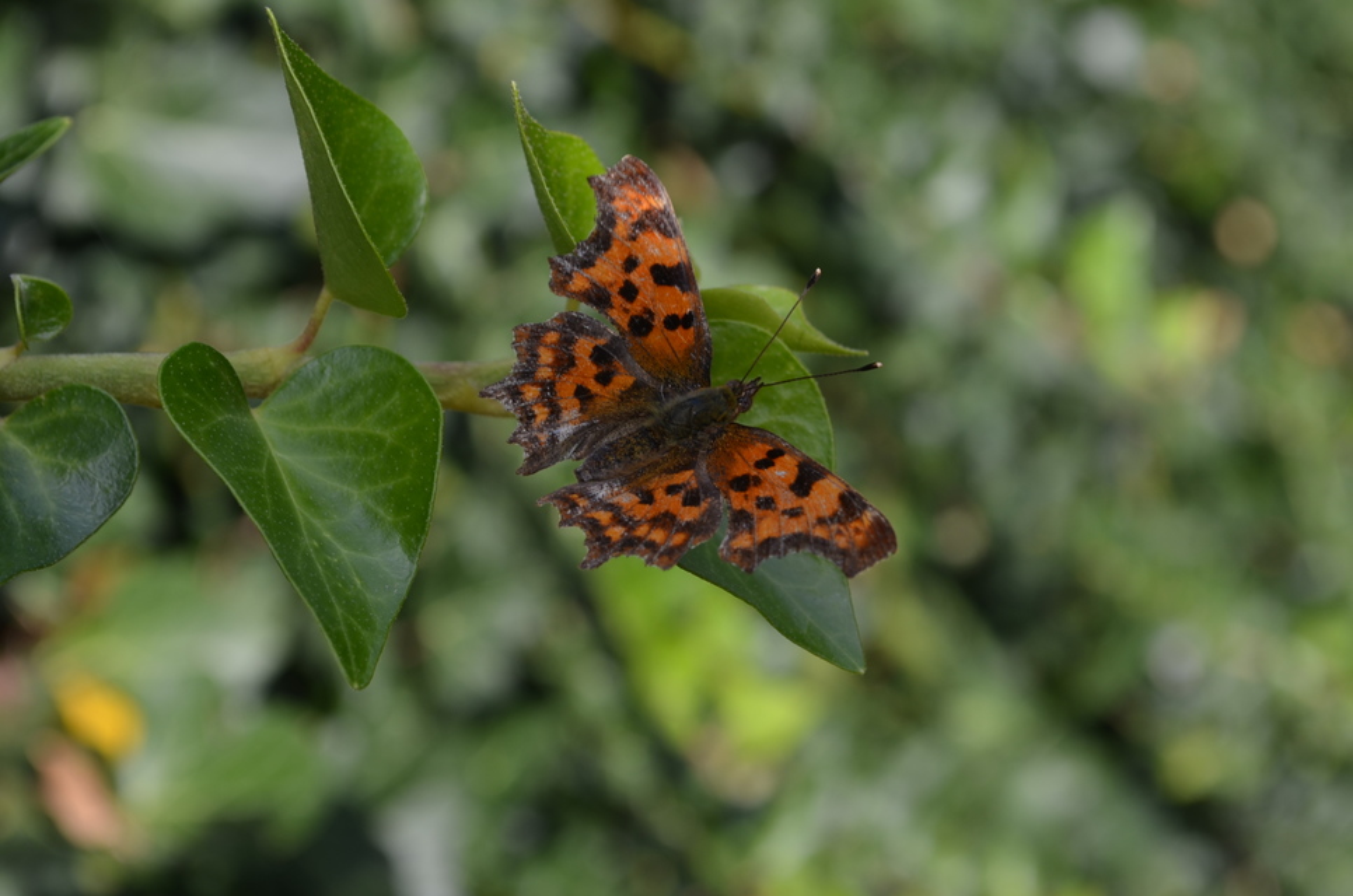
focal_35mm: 82
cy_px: 448
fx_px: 3094
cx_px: 676
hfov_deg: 24.7
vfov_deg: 16.5
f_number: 8
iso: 100
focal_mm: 55
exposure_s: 1/100
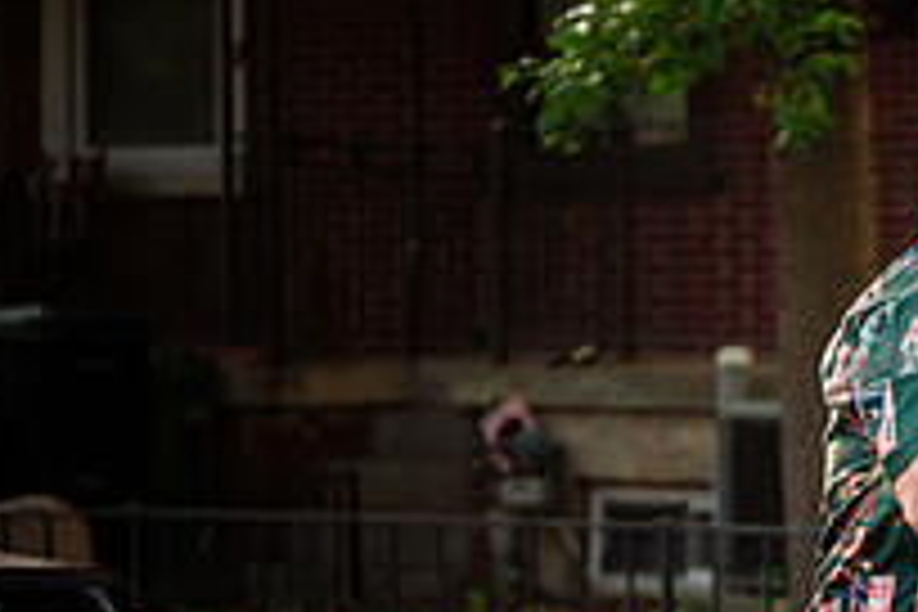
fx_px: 4054
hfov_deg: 12.6
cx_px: 1130
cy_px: 677
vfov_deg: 8.6
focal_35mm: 159
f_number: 1.8
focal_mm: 37
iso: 500
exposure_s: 1/1250
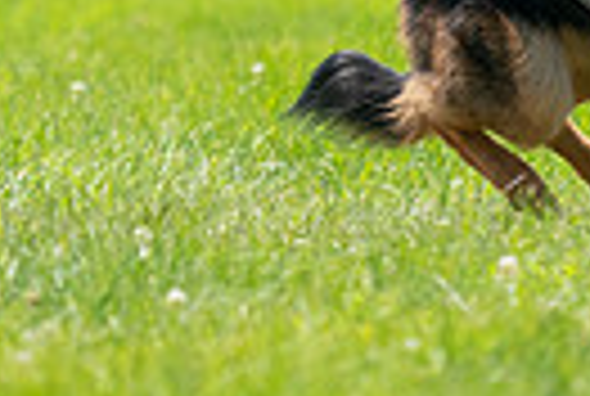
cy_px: -222
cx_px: 292
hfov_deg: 1.2
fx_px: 27382
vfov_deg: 0.8
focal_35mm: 1667
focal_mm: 365
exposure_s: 1/4000
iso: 1600
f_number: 6.3
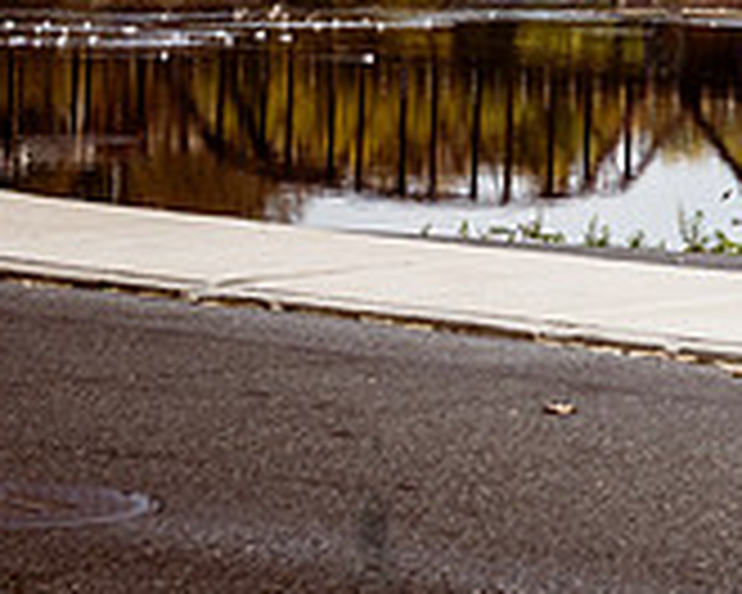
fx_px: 3909
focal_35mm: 178
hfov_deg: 10.3
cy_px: -142
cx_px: 1241
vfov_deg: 8.6
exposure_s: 1/400
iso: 200
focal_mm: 36
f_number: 6.3
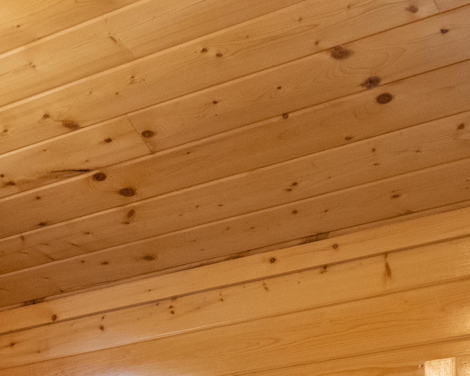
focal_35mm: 90
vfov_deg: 14.7
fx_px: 1252
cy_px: 694
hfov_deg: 19.1
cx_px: -197
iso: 1000
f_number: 3.2
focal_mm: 16
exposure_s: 1/125
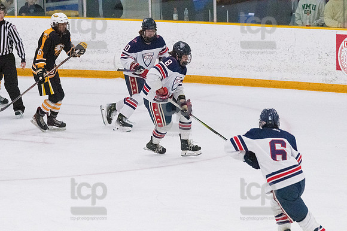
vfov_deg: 5.0
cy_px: 116
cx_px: 174
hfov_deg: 7.4
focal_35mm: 277
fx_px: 2668
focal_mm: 185
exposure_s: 1/1600
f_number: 5
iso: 8000
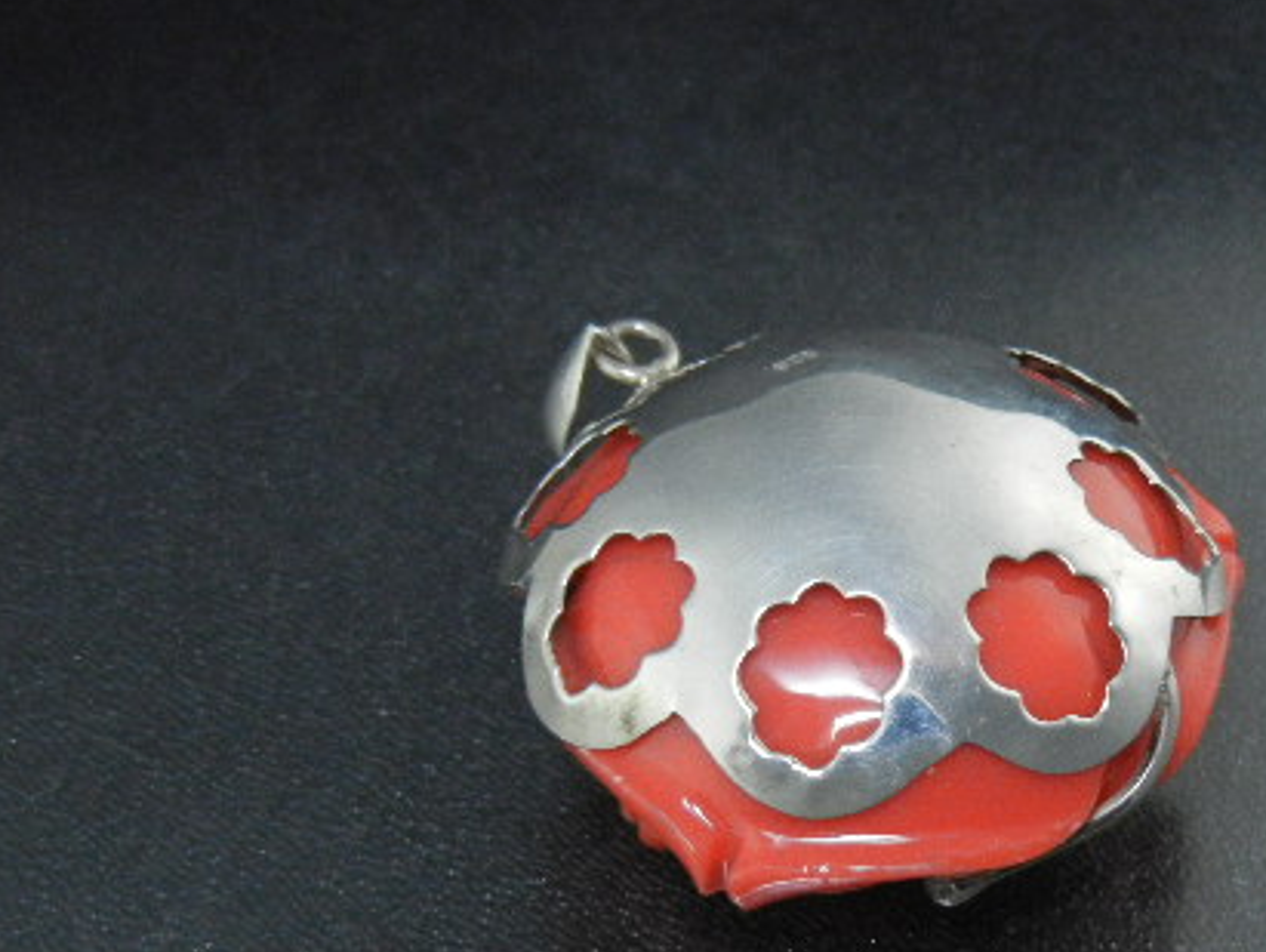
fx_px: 2562
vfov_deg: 20.9
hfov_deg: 27.5
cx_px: 906
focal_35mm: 70
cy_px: 690
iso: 800
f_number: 7.6
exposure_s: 1/30
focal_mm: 8.1
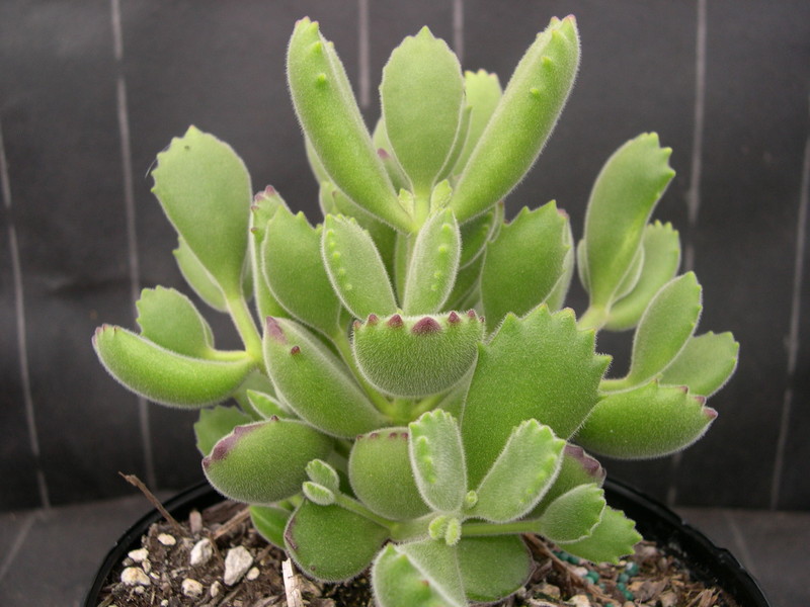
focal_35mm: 38
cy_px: 304
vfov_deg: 37.7
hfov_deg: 49.0
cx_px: 405
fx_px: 889
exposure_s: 1/148
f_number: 2.8
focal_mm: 8
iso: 100
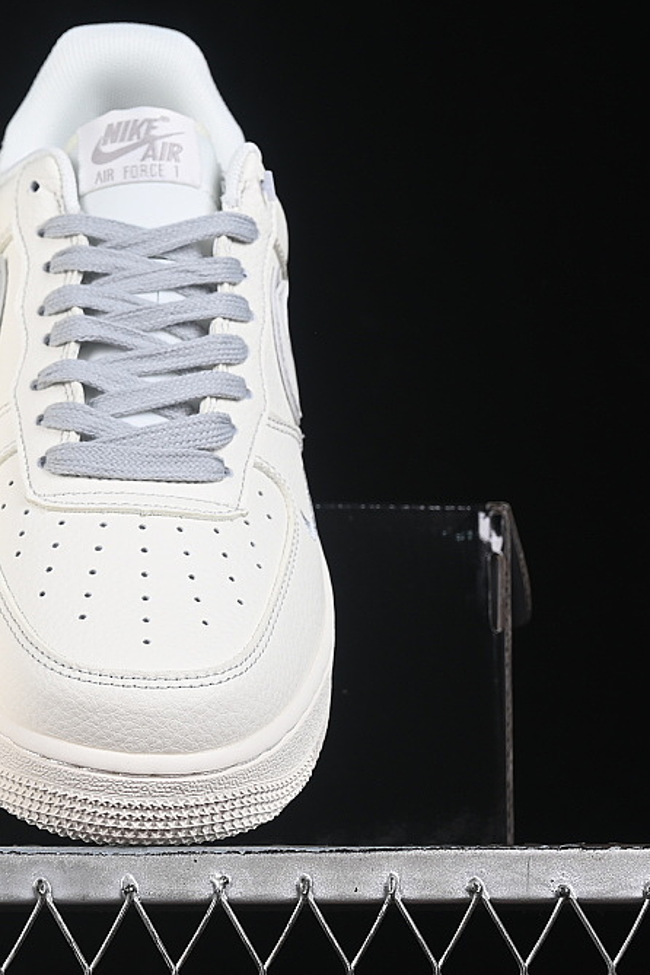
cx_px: -29
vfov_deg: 16.9
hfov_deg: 11.2
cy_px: 519
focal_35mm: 121
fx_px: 3277
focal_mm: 50
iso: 160
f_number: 8
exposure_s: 1/80
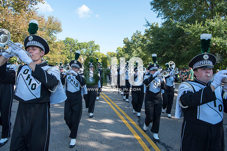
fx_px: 151
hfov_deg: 73.7
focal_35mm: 24
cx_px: 114
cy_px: 76
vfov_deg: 53.2
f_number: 5.6
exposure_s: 1/500
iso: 200
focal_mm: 24
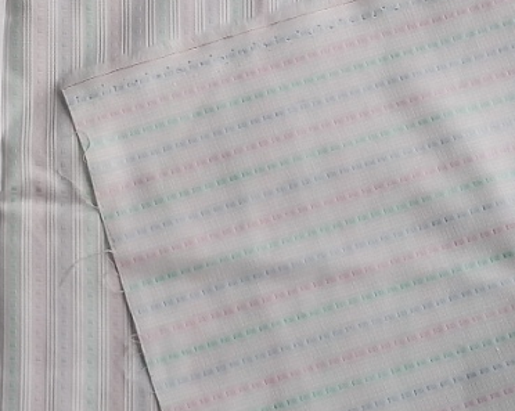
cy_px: 291
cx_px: 379
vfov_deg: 19.5
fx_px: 1188
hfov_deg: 24.2
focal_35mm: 78
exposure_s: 1/50
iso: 50
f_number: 1.8
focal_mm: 4.75
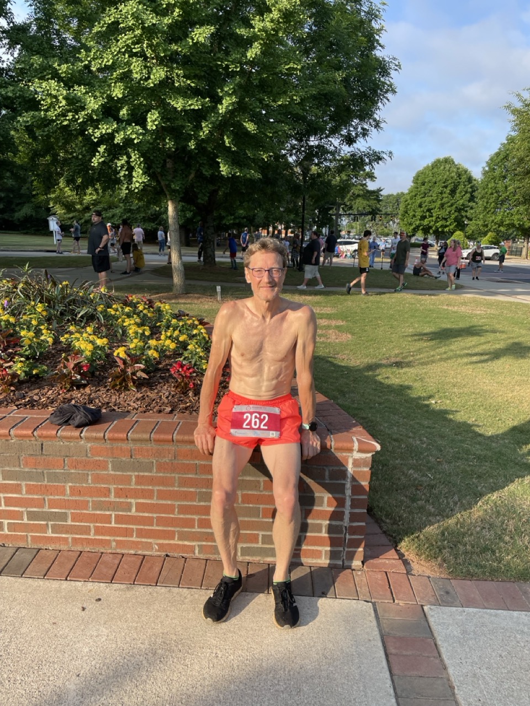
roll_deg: +0.4
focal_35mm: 26
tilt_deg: -11.5
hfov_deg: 53.1
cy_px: 353
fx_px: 531
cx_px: 265
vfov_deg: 67.3
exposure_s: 1/1383
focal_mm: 4.2
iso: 32
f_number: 1.6
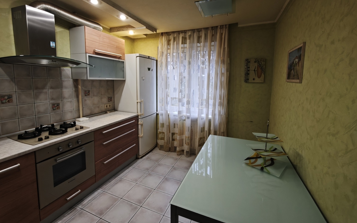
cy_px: 95
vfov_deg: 74.3
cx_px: 179
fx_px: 146
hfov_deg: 101.5
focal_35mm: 15
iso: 640
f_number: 2.2
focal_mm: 2.13
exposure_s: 1/50
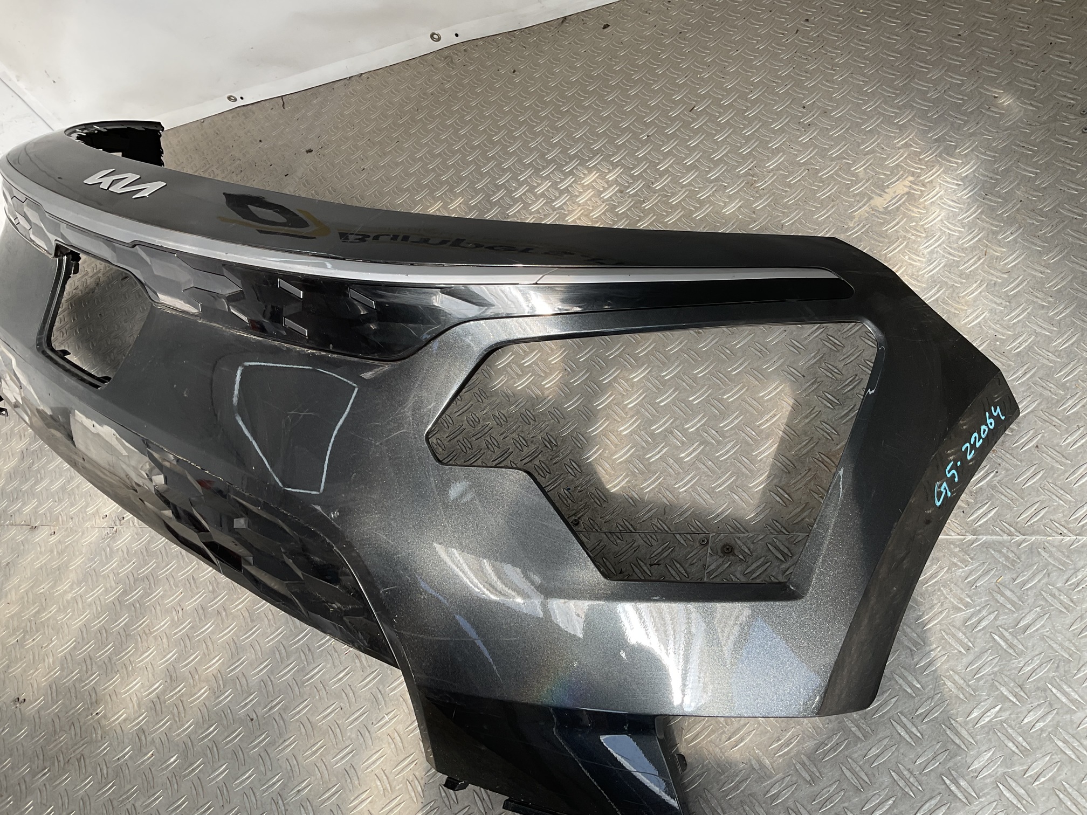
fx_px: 911
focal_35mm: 29
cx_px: 544
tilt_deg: -46.8
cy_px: 408
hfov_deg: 61.7
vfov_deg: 48.2
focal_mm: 3
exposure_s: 1/375
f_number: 1.8
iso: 16
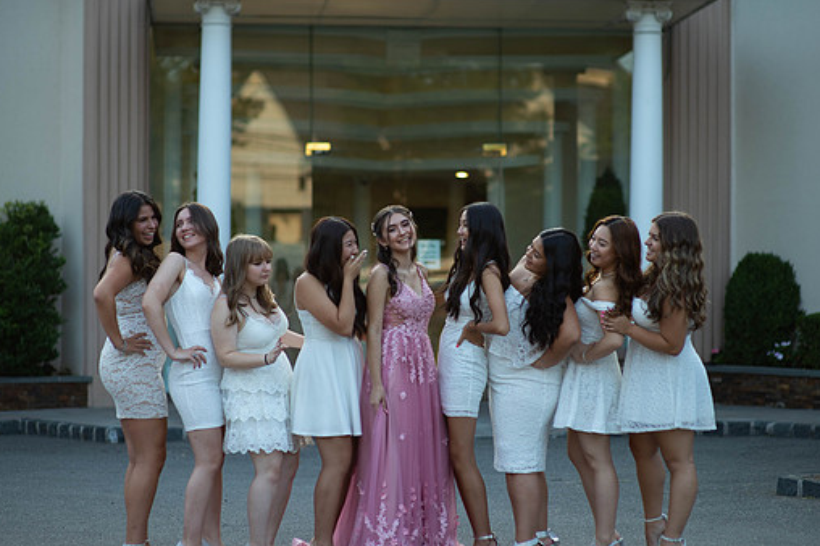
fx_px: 2208
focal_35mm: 97
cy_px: 307
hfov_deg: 21.0
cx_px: 418
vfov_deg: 14.1
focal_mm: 85
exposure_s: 1/1000
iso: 250
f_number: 2
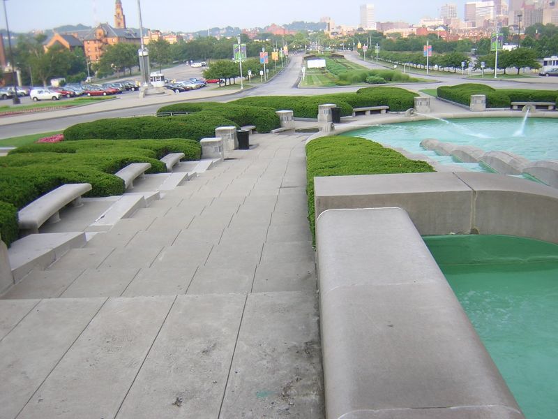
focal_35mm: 36
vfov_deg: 39.7
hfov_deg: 51.4
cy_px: 210
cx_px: 279
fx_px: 580
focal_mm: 4.7
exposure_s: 1/231
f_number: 2.6
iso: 100
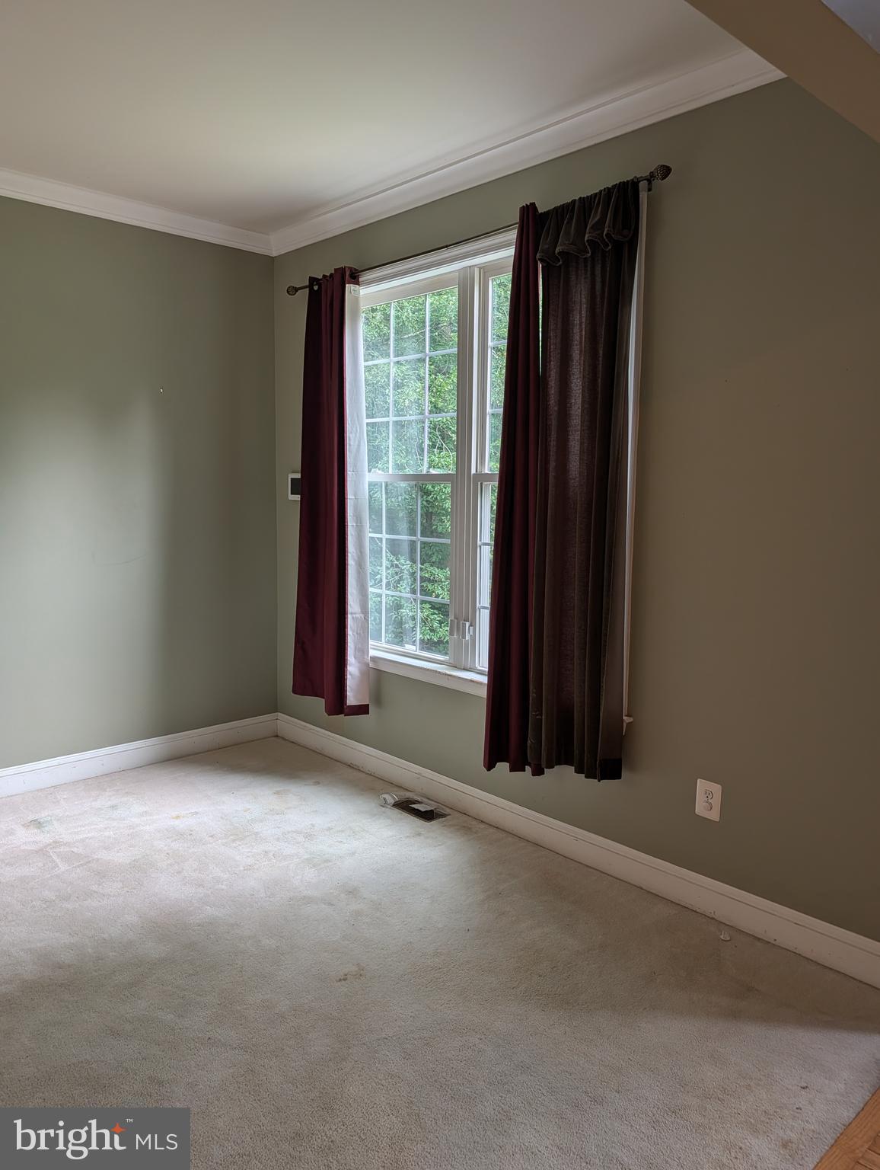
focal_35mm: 24
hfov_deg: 56.9
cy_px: 585
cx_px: 440
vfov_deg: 71.5
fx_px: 812
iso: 29
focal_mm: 6.9
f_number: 1.68
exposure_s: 1/120
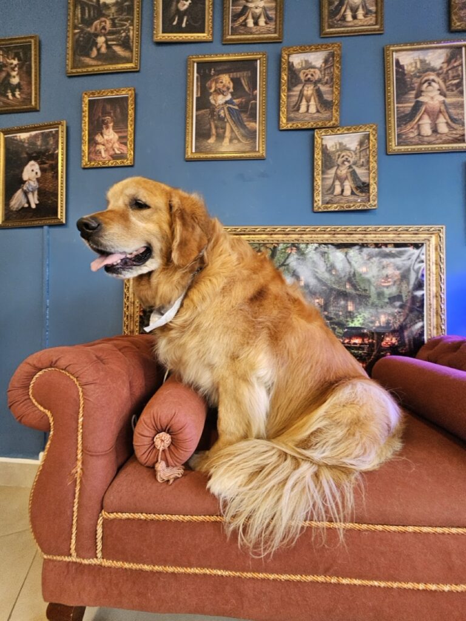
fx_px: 233
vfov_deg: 106.2
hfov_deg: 89.9
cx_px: 233
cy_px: 310
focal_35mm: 13
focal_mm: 2.2
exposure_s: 1/77.4
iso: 500
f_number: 2.2
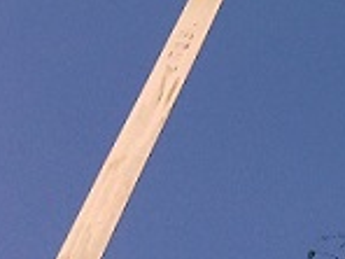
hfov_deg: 14.4
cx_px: 476
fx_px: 1296
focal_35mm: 130
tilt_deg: +66.1
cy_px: -309
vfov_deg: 10.2
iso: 32
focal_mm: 4.15
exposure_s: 1/1282
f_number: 2.2
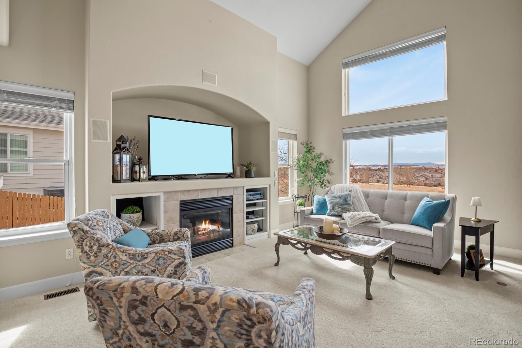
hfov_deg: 93.3
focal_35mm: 17
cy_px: 174
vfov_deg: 70.5
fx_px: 247
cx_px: 261
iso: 280
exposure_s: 1/20
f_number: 8
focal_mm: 17
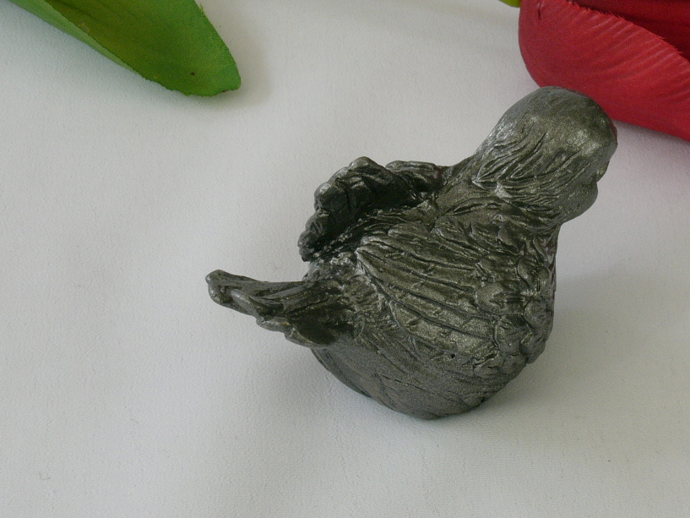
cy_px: 204
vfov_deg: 10.5
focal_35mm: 141
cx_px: 442
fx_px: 2811
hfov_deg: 14.0
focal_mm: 22.5
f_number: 9
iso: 100
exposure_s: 1/4
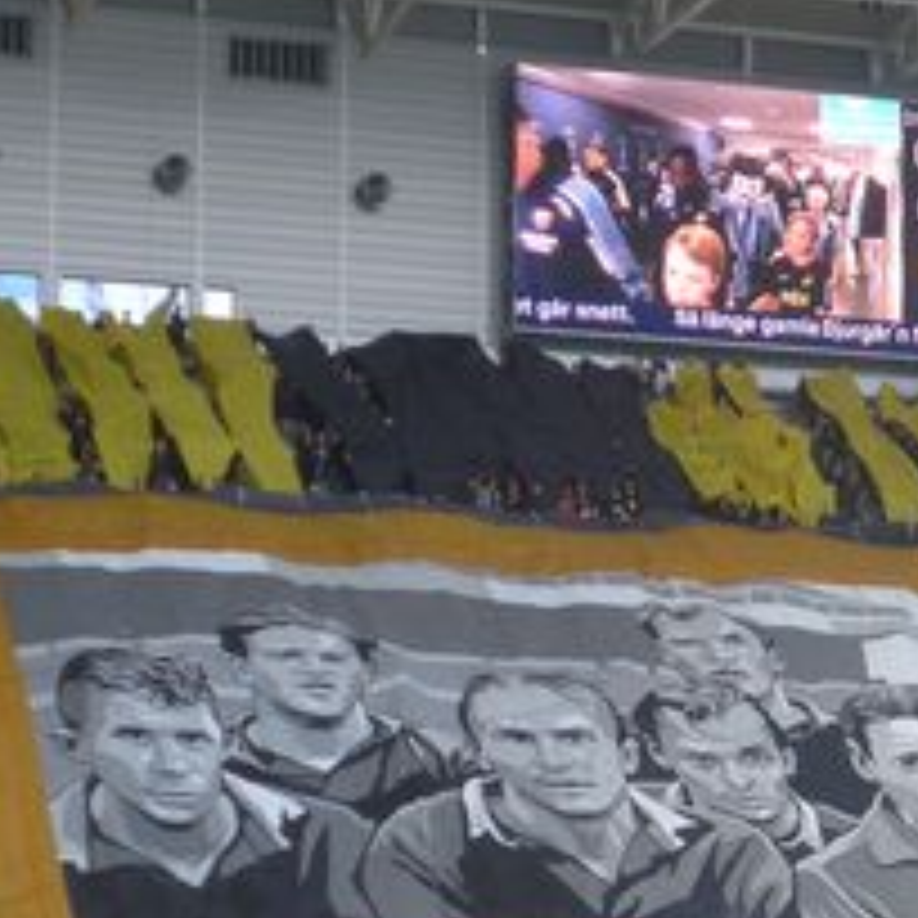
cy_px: 767
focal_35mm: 146
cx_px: 1062
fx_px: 4380
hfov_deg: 11.7
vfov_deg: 11.9
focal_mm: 12
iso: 80
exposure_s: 1/100
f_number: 3.5
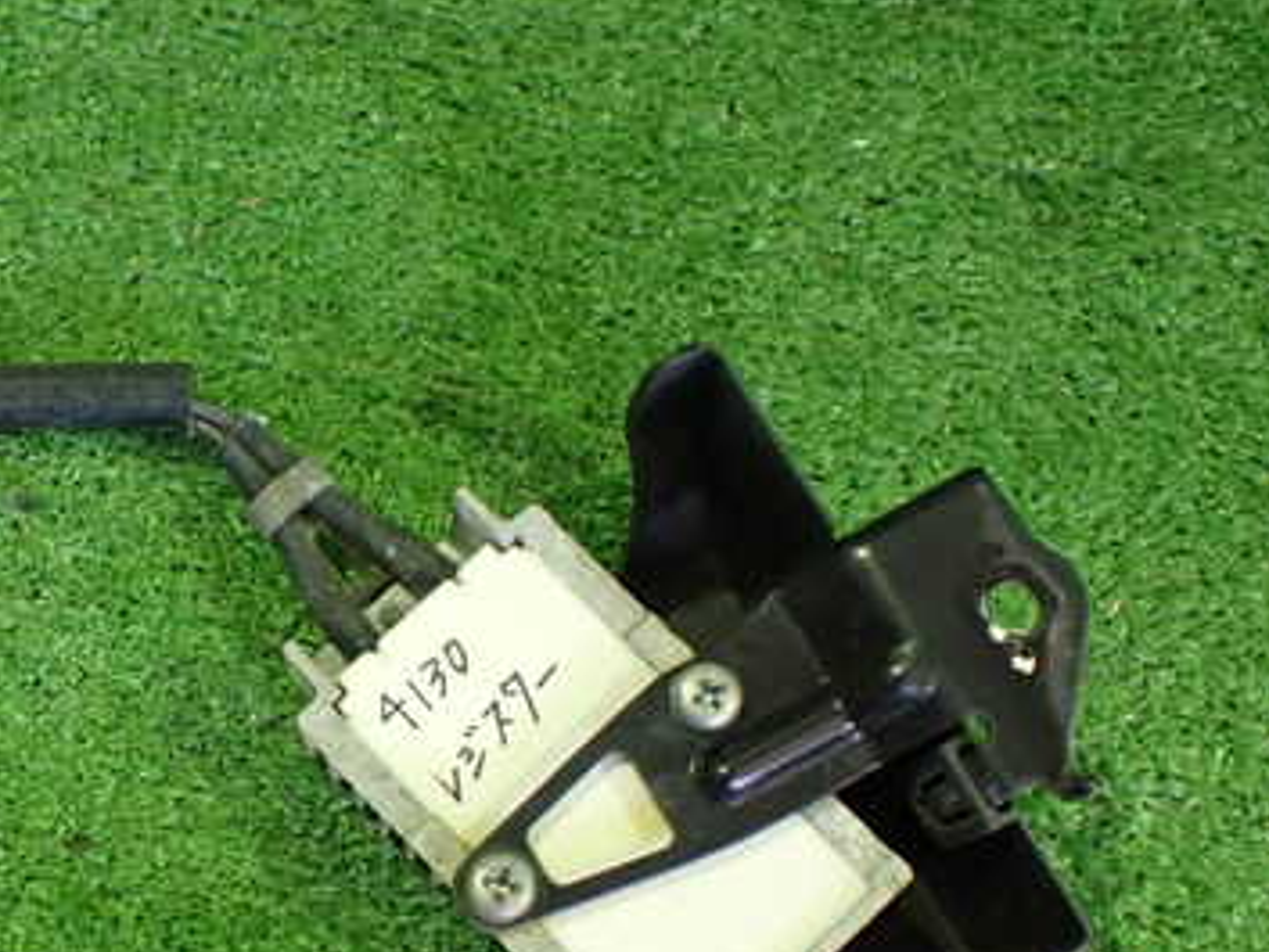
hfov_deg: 35.9
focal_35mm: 51
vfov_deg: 28.2
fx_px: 1870
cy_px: 690
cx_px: 212
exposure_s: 1/40
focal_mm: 5.4
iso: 800
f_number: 2.3
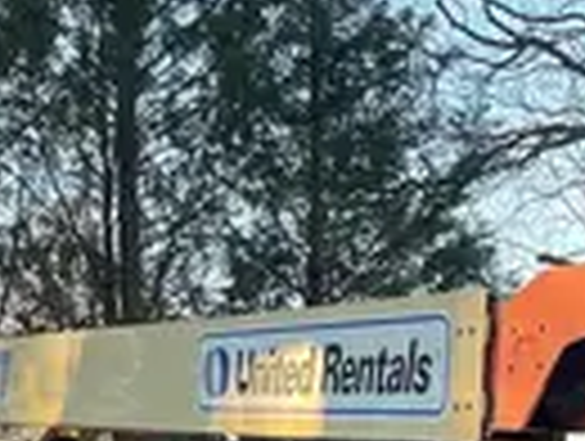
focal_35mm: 110
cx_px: 490
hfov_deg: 17.7
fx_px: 1862
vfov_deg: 12.1
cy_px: 853
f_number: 1.6
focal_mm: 4.2
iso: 32
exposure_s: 1/134
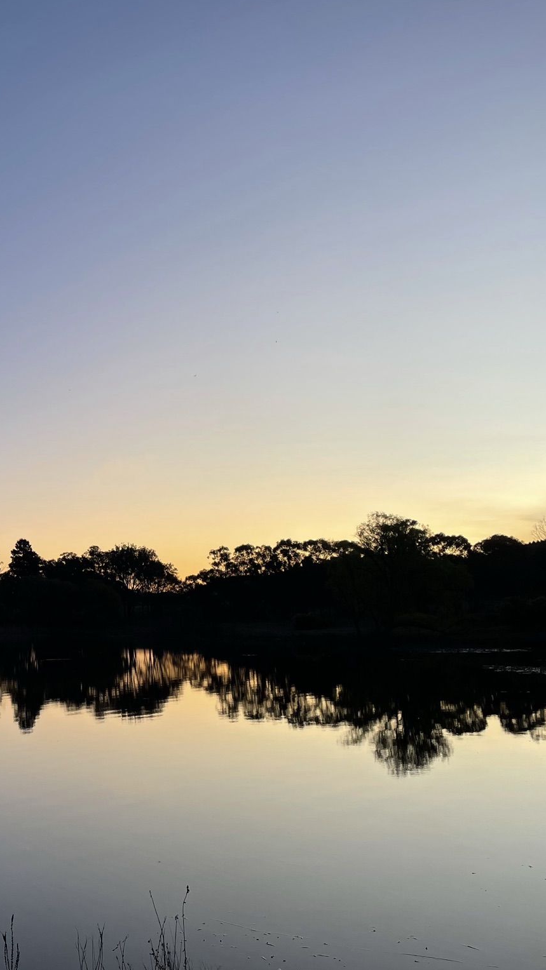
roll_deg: +0.1
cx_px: -4
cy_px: 485
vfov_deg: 52.8
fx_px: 978
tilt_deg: +9.2
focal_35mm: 38
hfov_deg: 29.1
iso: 32
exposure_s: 1/442
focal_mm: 4.2
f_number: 1.6
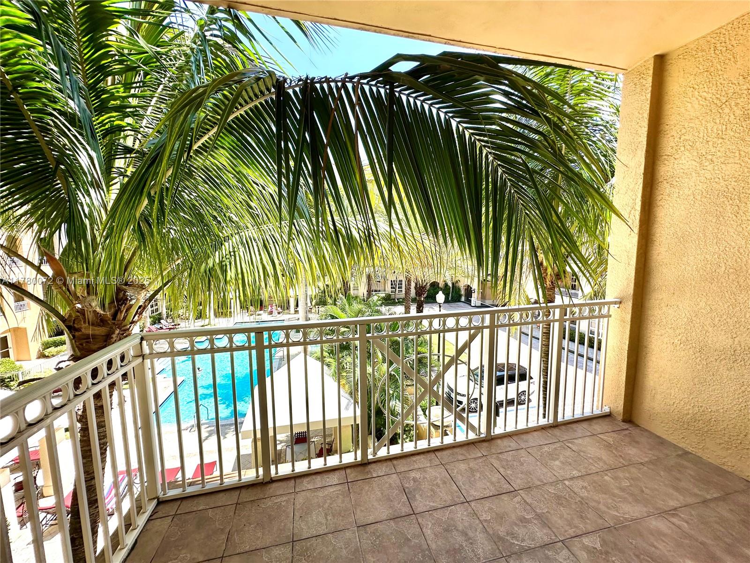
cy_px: 282
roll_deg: -0.4
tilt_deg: -6.3
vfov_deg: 85.7
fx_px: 303
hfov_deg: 102.1
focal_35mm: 14
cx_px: 375
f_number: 2.2
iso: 40
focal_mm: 2.22
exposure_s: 1/678
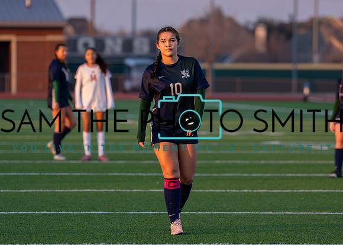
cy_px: 111
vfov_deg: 4.9
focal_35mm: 293
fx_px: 2853
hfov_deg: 6.9
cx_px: 176
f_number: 2.8
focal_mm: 164
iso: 400
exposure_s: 1/1600
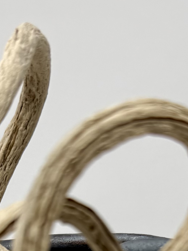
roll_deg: -1.1
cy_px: 410
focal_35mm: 98
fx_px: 710
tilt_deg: -19.7
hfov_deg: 15.0
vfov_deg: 17.4
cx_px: 133
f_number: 1.78
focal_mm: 6.76
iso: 80
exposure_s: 1/440
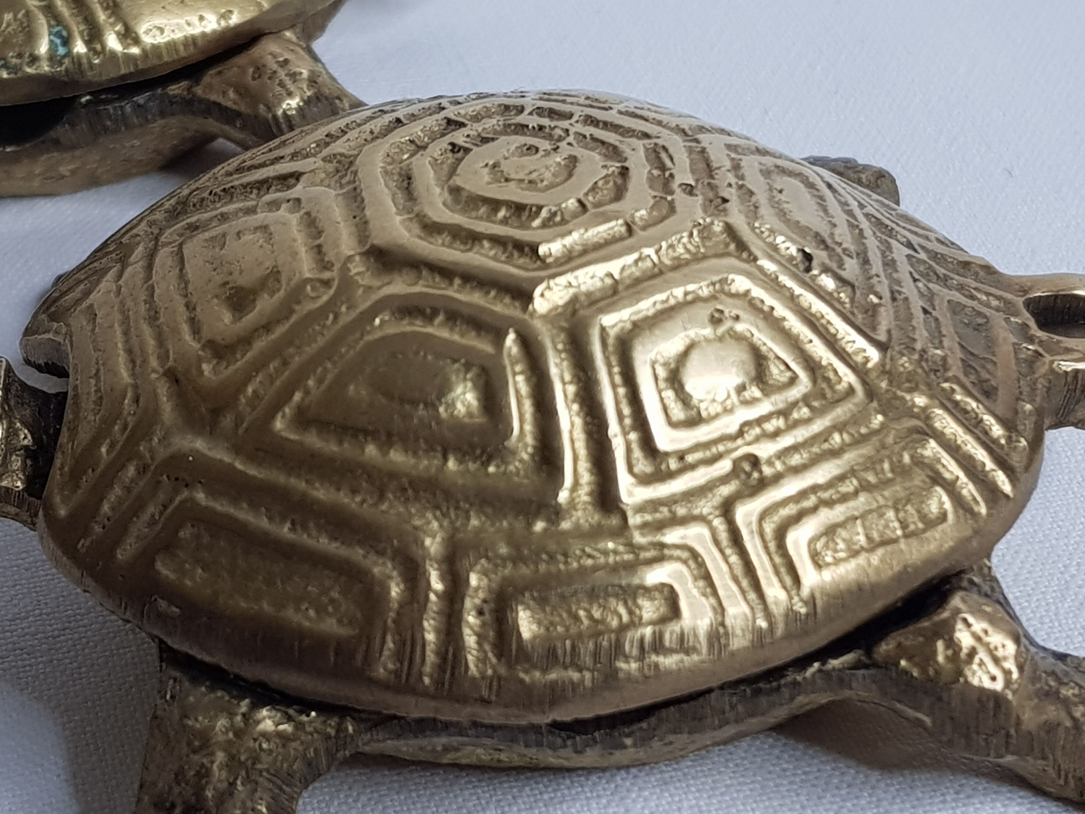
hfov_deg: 67.3
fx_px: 815
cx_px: 542
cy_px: 407
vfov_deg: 53.1
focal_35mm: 26
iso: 50
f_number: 1.7
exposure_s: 1/100
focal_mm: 4.2
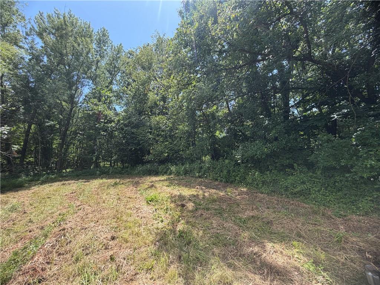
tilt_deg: +5.7
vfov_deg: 85.7
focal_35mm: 14
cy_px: 142
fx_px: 154
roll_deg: +3.5
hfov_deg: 102.1
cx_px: 190
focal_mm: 2.22
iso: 50
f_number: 2.2
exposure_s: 1/502
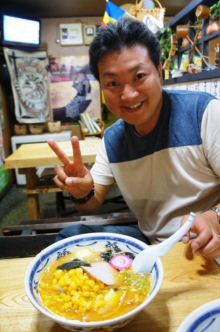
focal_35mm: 27
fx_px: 248
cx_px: 110
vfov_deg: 67.4
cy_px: 166
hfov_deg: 47.9
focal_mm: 18
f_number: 3.5
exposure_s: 1/40
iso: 1600
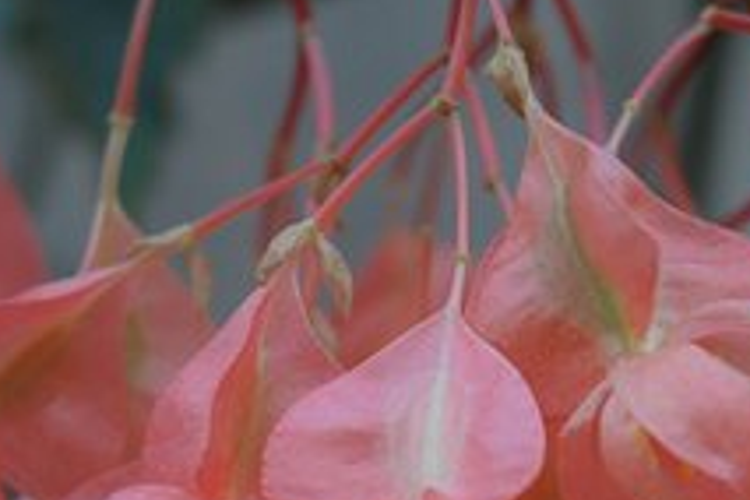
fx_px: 5250
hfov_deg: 8.2
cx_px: 577
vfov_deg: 5.4
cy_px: 585
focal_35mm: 252
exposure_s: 1/100
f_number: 4.5
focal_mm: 70
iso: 640
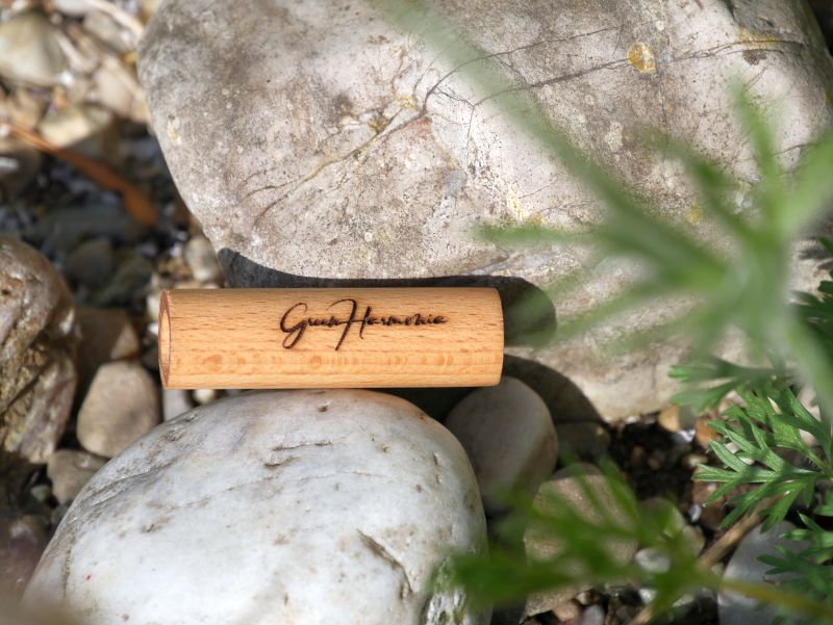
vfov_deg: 5.3
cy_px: 312
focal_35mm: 280
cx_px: 416
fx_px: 6742
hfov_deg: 7.1
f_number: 7.1
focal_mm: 140
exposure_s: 1/800
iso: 200
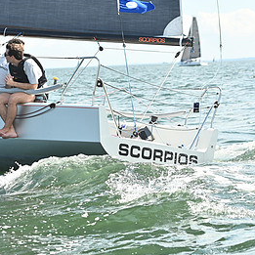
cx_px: 17
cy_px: 70
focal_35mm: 132
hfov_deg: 13.1
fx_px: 1100
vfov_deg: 13.2
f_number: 5.6
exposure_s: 1/1250
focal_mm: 70
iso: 250
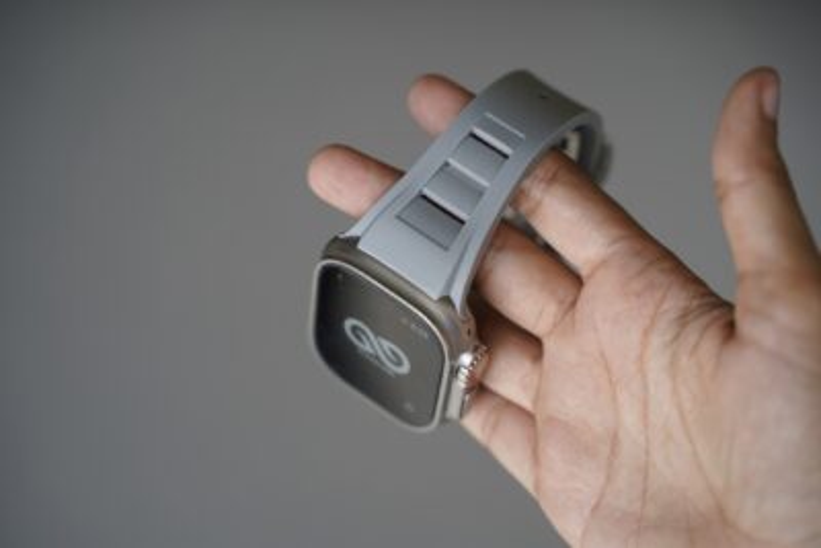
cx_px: 410
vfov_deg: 18.2
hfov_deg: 27.0
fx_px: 1711
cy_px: 274
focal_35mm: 75
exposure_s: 1/80
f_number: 4
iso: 125
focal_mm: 75
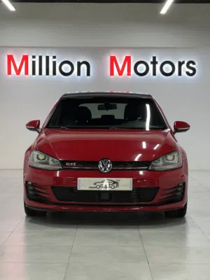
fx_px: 623
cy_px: 140
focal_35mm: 77
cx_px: 105
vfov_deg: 25.3
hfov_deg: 19.1
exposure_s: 1/60
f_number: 2.8
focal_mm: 9
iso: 400
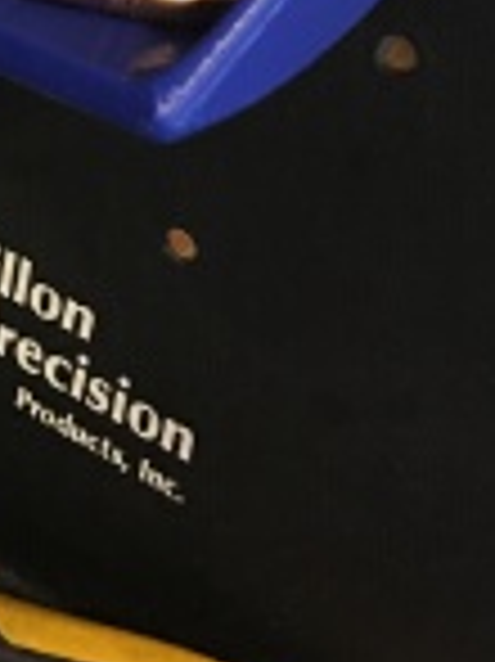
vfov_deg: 22.8
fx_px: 1508
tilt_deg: -32.0
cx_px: 40
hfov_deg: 18.3
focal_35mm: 79
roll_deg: -0.2
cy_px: -122
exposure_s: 1/4
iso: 80
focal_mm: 4.15
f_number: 2.2
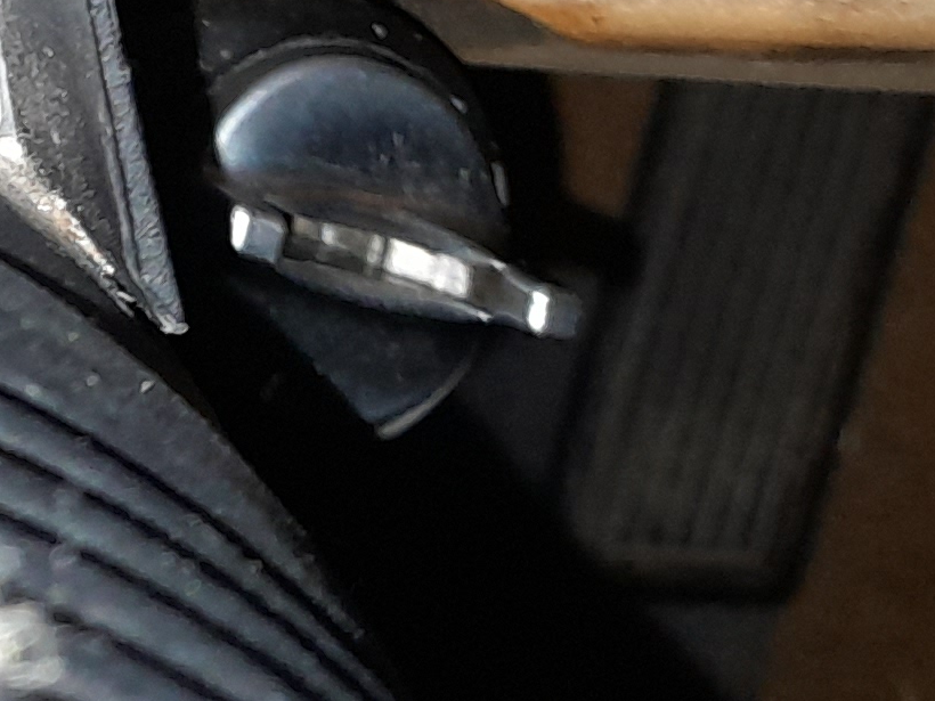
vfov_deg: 10.4
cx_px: -737
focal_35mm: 122
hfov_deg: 14.3
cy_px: -1004
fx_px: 3295
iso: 160
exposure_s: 1/50
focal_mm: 4.6
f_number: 2
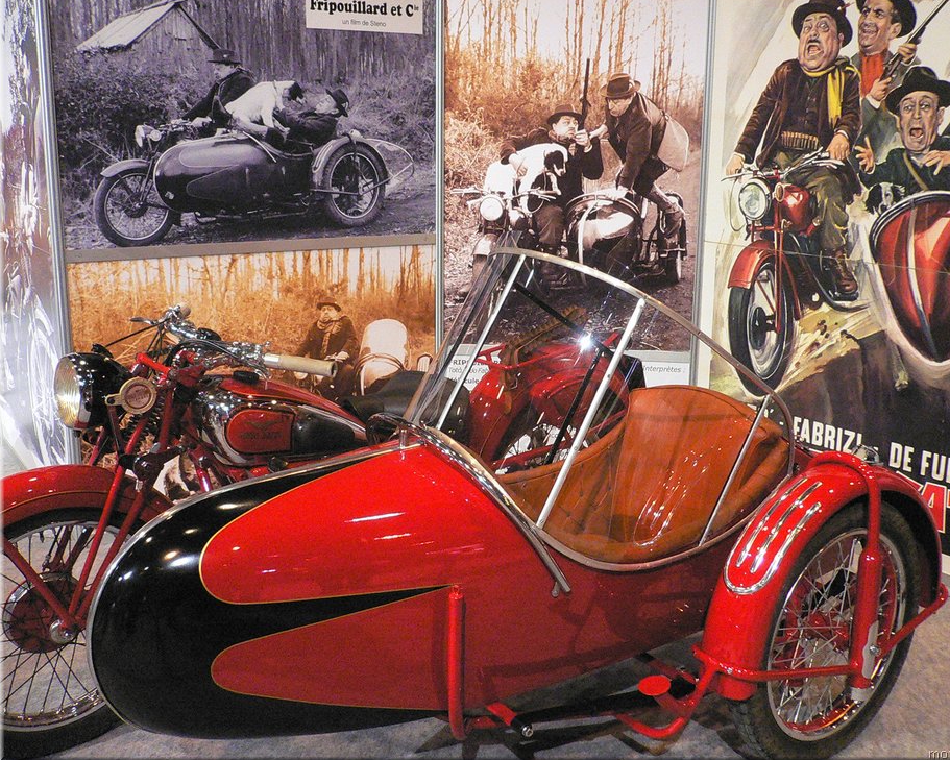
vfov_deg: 40.1
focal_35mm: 37
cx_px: 514
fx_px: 1040
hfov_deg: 49.0
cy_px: 376
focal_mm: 5.8
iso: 400
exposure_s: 1/80
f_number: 2.8
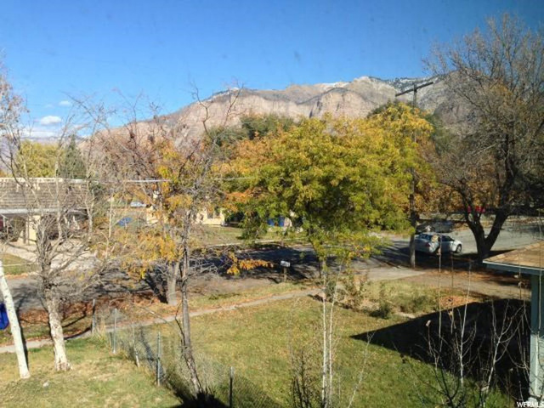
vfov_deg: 42.9
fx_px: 519
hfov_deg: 55.4
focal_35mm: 33
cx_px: 272
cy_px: 204
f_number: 2.4
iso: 50
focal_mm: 4.12
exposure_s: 1/809
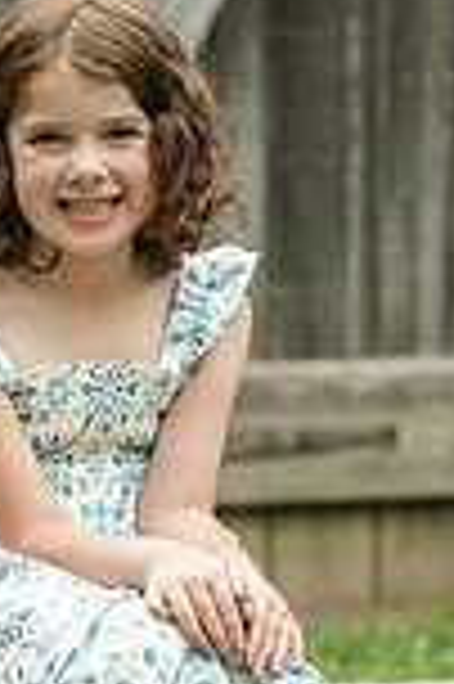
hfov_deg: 4.7
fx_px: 5498
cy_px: 508
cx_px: -45
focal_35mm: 290
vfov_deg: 7.1
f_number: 4
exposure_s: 1/1600
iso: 640
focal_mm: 98
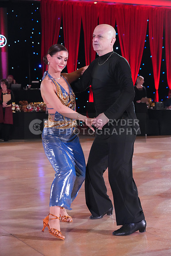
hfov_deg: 18.4
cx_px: 86
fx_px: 527
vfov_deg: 27.3
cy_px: 128
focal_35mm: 74
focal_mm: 74
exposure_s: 1/400
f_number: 5
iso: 6400
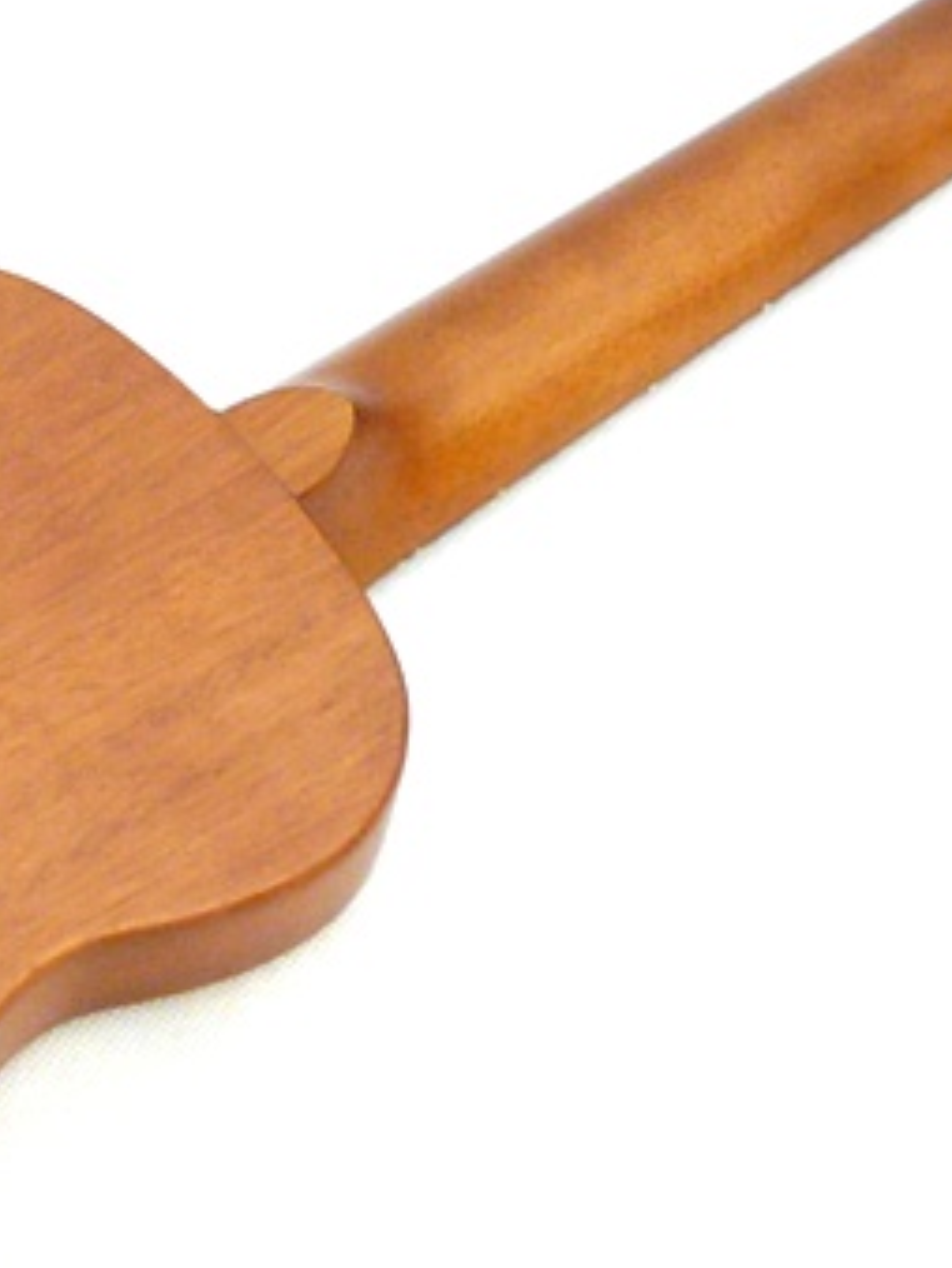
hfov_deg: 20.5
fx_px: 2600
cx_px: 191
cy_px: 595
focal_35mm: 71
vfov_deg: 27.4
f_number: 2.8
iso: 200
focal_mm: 4.9
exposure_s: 1/6
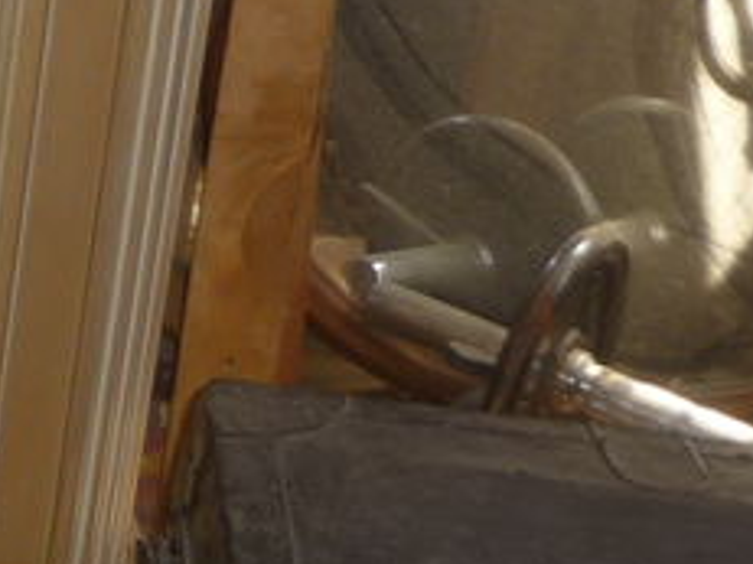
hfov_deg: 12.3
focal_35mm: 143
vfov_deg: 10.1
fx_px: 3109
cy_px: -254
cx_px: -737
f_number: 2.8
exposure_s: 1/30
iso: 100
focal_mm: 5.5
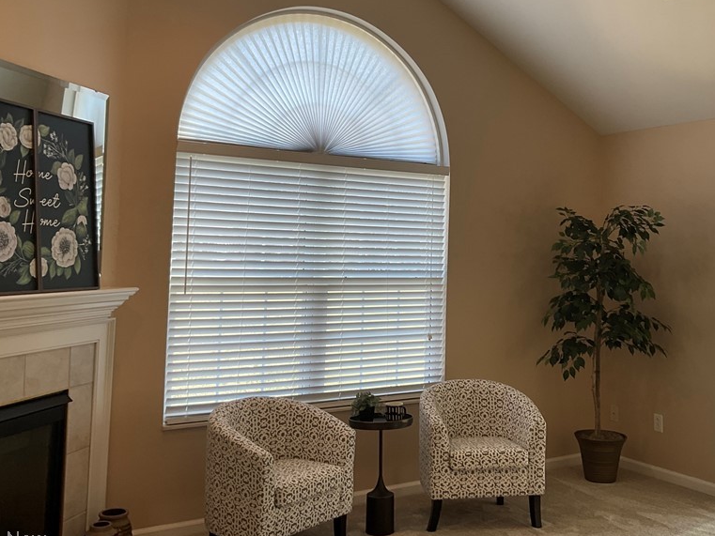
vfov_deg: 36.6
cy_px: 200
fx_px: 806
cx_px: 435
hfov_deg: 47.5
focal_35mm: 39
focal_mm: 3
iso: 25
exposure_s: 1/120
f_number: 1.8
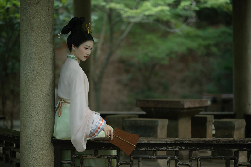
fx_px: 593
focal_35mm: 85
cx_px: 126
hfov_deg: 23.9
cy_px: 84
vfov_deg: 16.1
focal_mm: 85
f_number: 1.8
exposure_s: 1/80
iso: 250
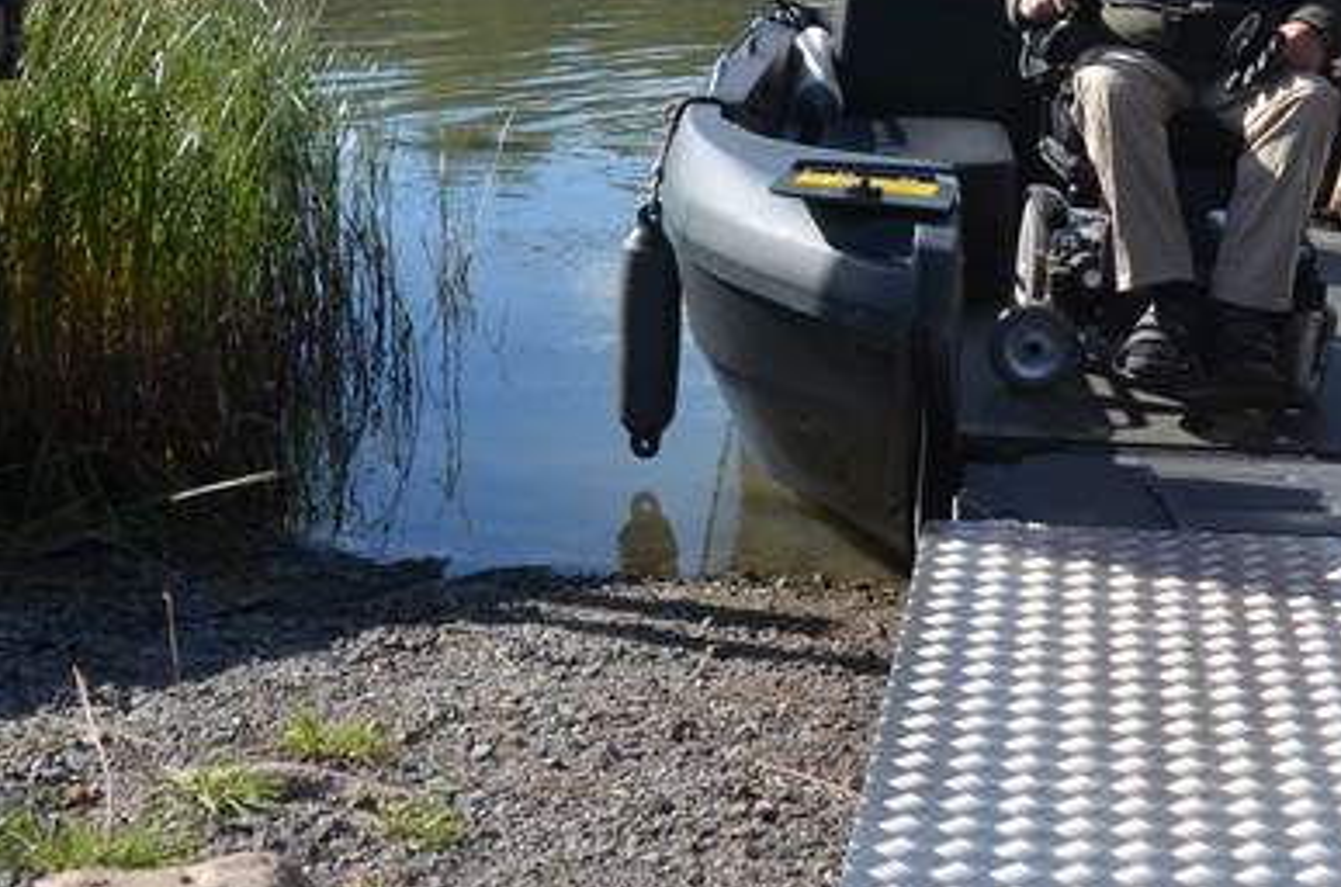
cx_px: 1161
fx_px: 2490
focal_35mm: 67
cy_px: 69
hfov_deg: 29.1
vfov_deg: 19.8
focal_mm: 18
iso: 400
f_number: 7.1
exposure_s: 1/1600
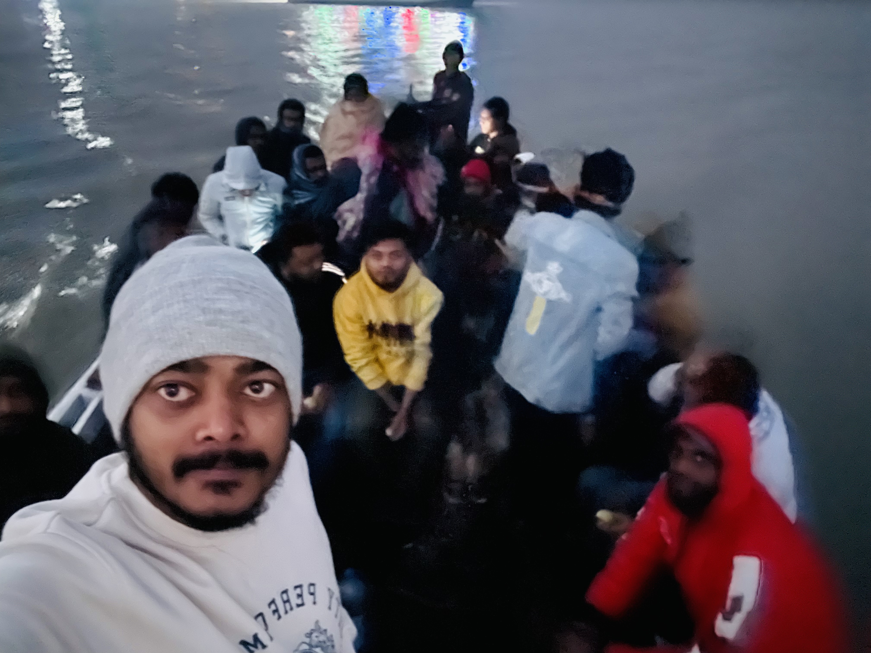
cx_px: 436
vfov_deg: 58.9
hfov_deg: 73.9
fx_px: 579
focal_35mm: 23
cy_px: 326
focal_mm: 2.71
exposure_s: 1/8
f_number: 2.2
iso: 5000
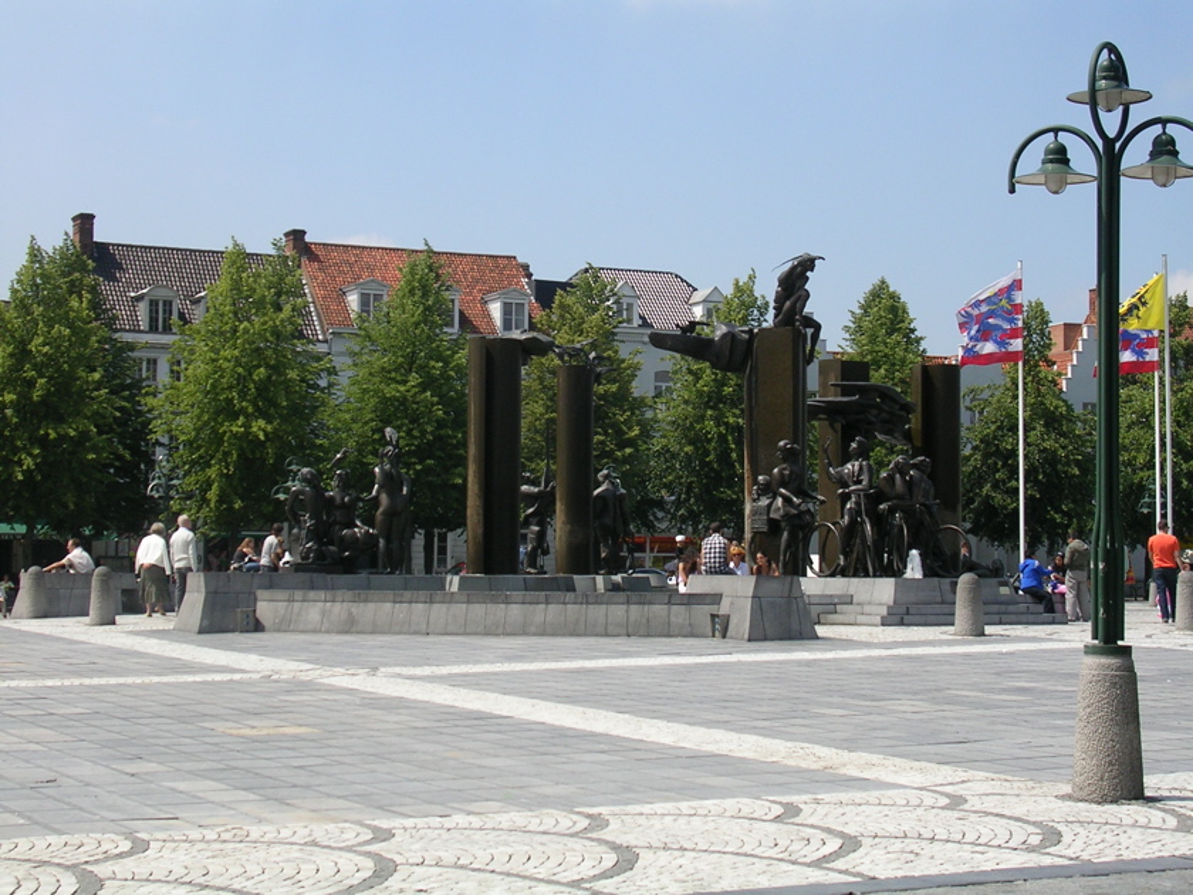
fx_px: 2309
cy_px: 448
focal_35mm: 67
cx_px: 596
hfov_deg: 29.0
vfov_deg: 21.9
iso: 50
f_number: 3.6
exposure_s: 1/705
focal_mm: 10.2
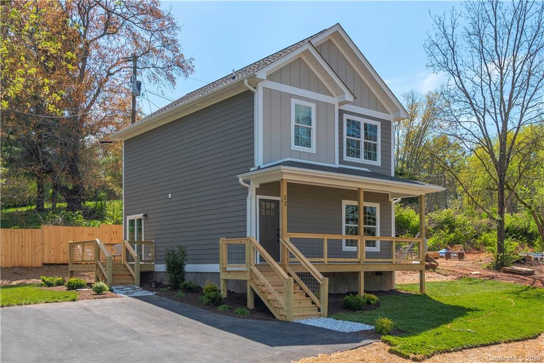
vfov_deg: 47.9
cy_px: 182
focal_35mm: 27
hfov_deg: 67.4
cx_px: 272
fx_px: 408
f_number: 7.1
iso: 320
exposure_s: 1/1250
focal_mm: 27
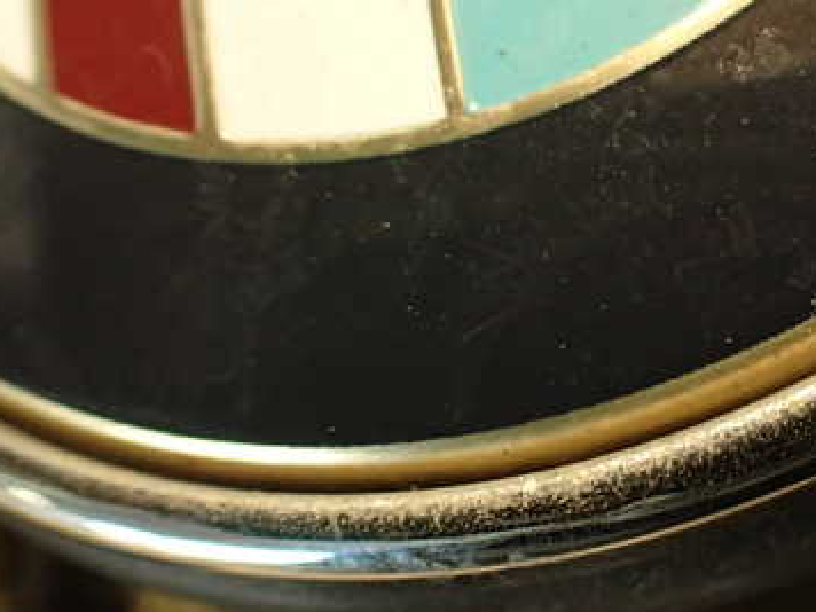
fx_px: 1273
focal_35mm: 54
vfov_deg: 26.8
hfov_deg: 35.4
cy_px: 424
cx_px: 491
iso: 640
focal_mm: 5.79
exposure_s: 1/30
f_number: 2.4
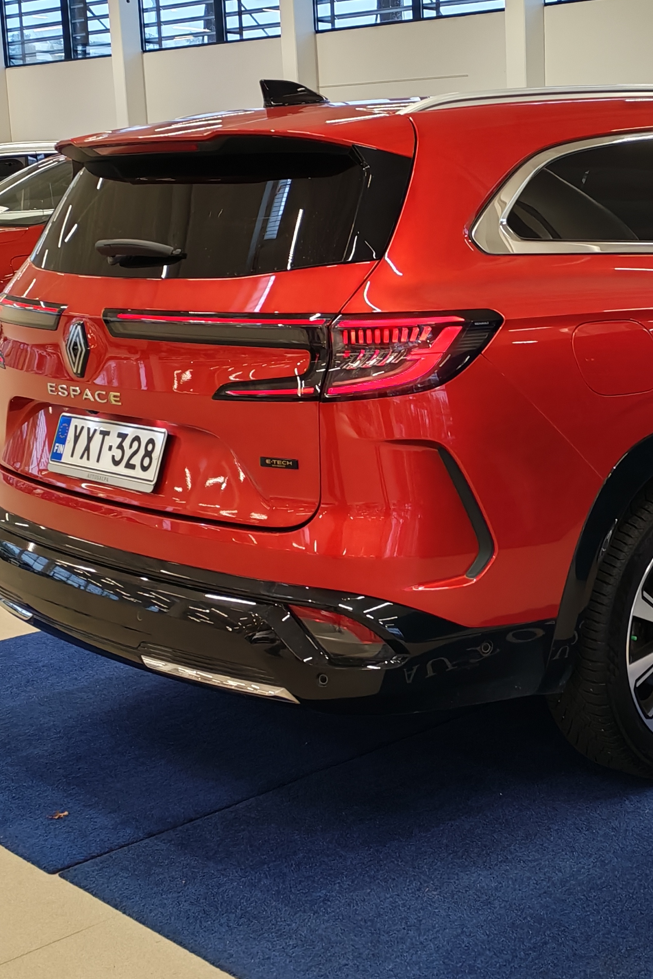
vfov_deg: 36.2
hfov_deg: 23.9
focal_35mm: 55
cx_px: 602
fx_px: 1496
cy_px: 431
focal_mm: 6.12
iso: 200
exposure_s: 1/100
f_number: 1.9
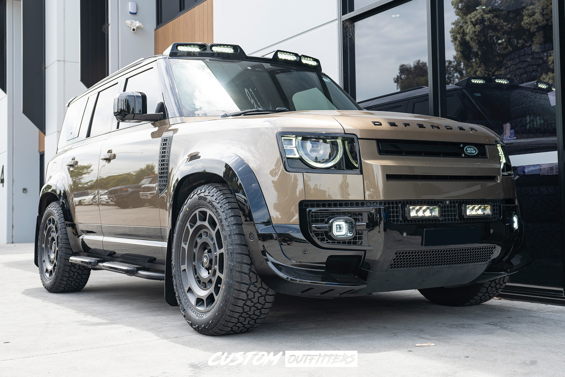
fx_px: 534
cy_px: 188
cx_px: 282
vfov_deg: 38.9
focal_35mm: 34
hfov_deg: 55.8
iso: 100
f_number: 5
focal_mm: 34
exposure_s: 1/100
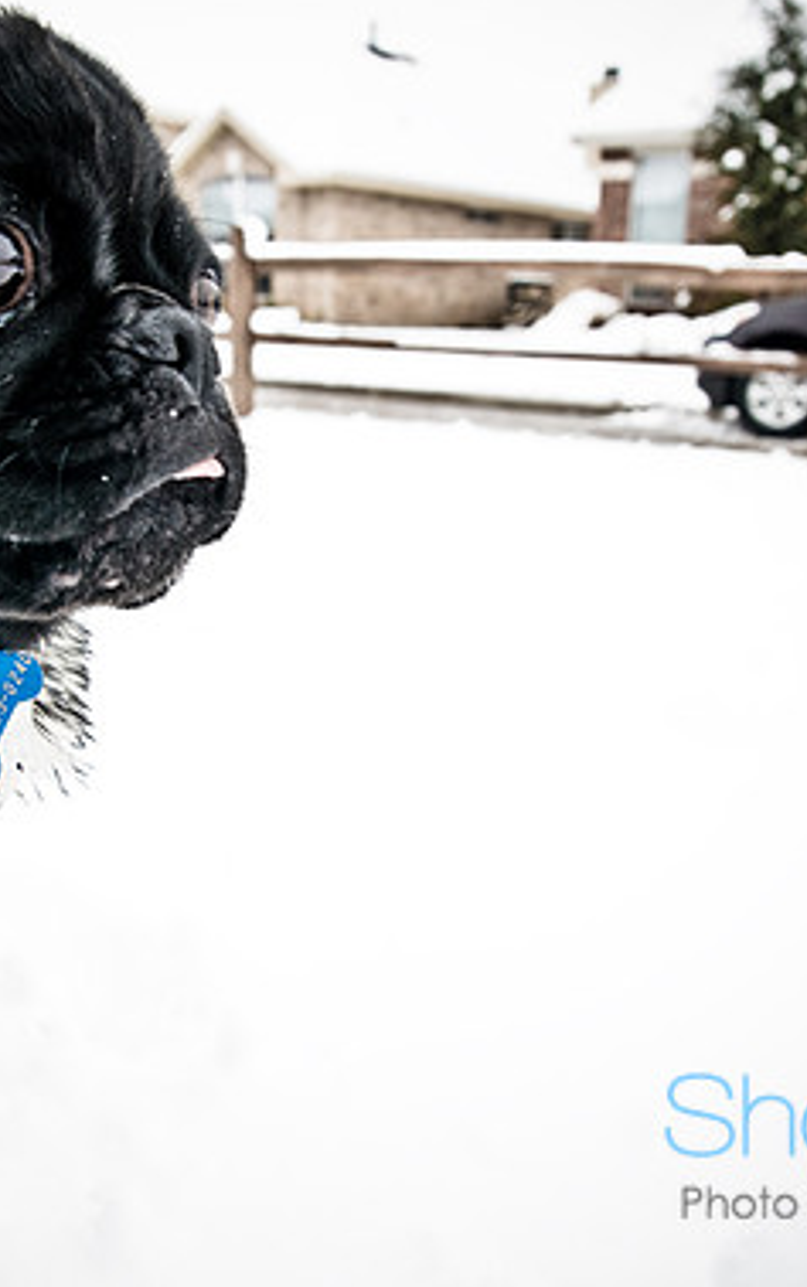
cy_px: 635
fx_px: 1397
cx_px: 221
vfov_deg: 49.5
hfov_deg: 31.8
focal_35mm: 40
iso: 100
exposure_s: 1/400
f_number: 5
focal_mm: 17
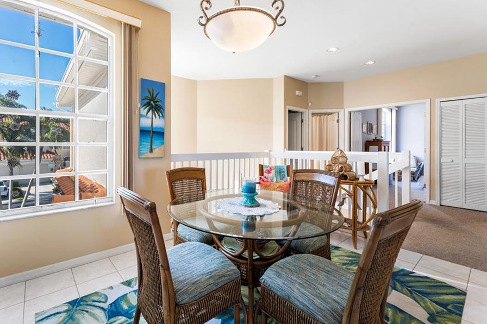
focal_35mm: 16
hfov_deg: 96.1
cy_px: 148
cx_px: 210
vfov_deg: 73.6
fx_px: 216
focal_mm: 14
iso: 400
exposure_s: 1/8
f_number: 8
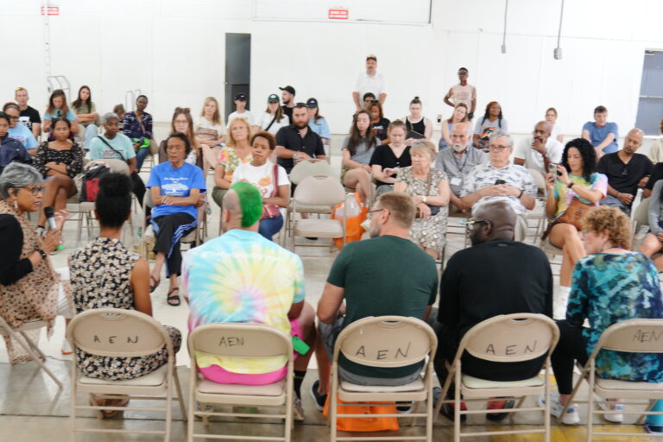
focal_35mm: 38
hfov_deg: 51.3
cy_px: 221
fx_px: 691
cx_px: 332
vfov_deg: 35.5
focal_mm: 25
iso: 800
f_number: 2.8
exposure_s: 1/60
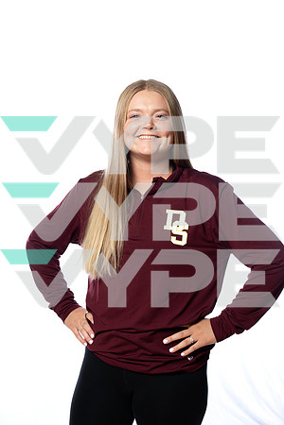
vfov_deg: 30.1
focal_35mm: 67
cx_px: 142
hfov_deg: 20.3
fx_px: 793
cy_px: 212
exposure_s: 1/250
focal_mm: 67
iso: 640
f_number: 5.6
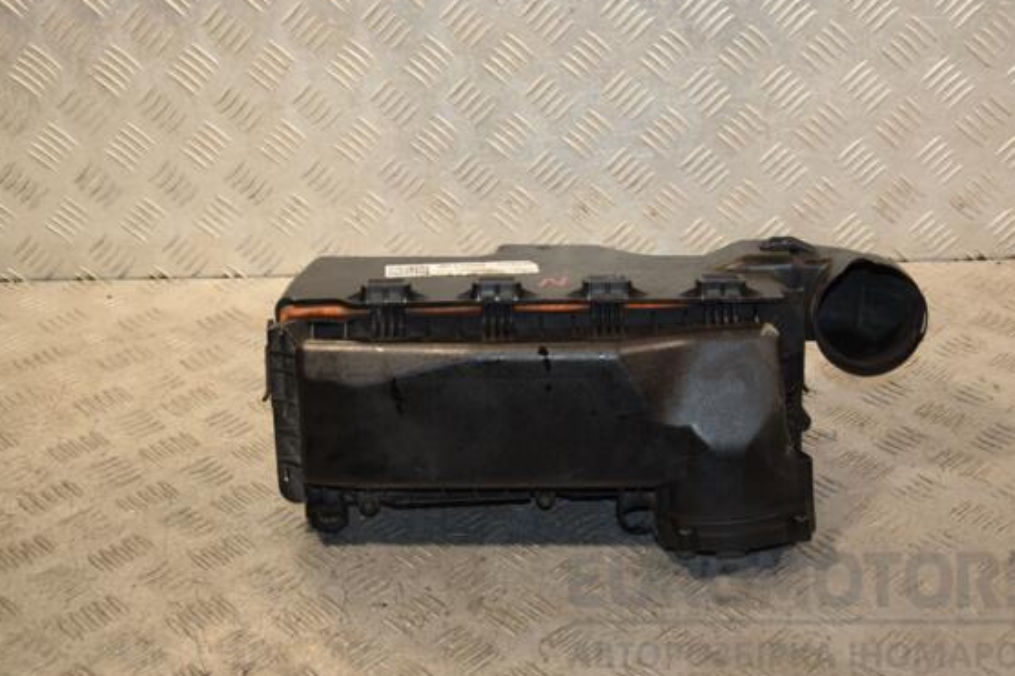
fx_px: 1594
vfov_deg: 24.0
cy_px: 337
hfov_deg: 35.3
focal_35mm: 57
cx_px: 534
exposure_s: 1/200
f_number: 5
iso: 800
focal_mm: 35
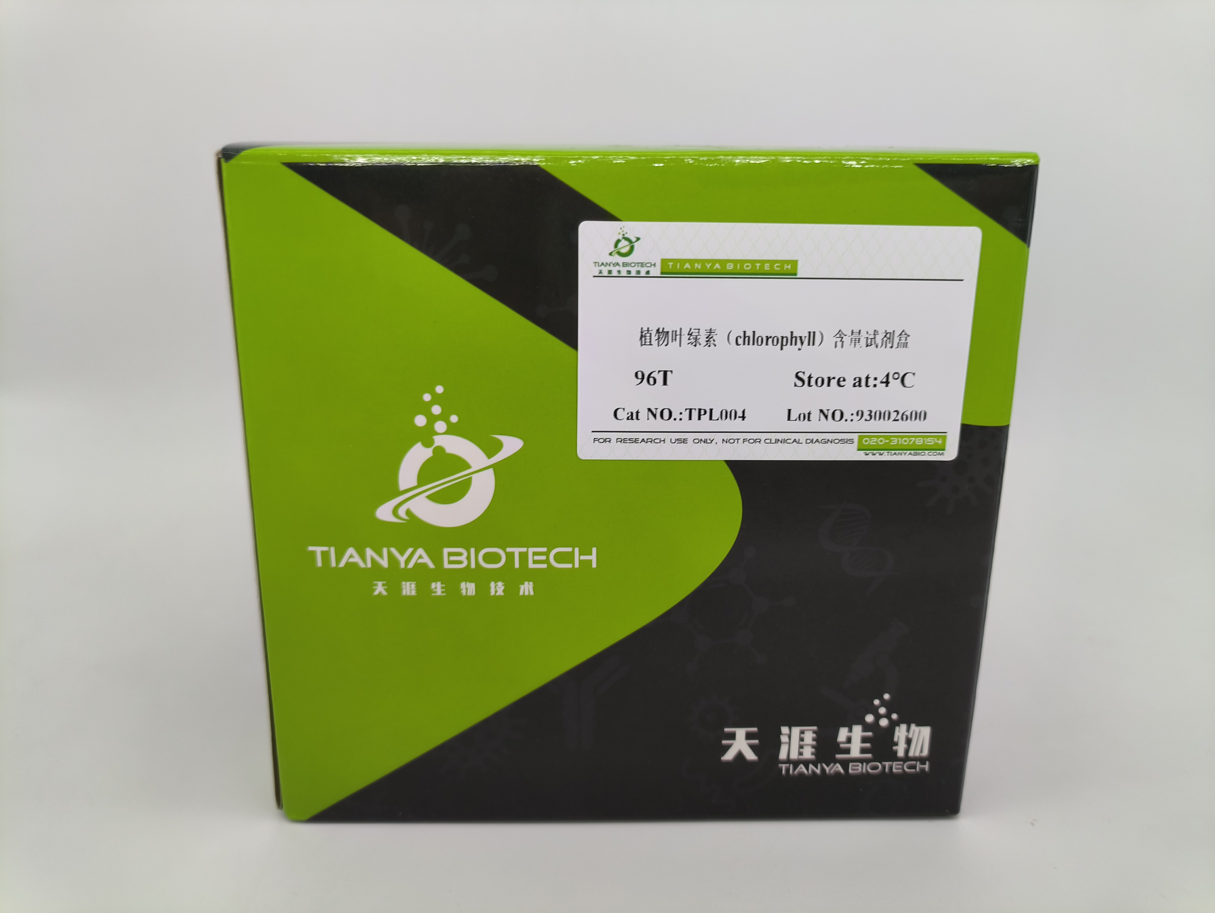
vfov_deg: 58.9
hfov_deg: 73.9
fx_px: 808
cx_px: 608
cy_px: 456
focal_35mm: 23
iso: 53
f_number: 1.79
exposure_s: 1/50
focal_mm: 4.69
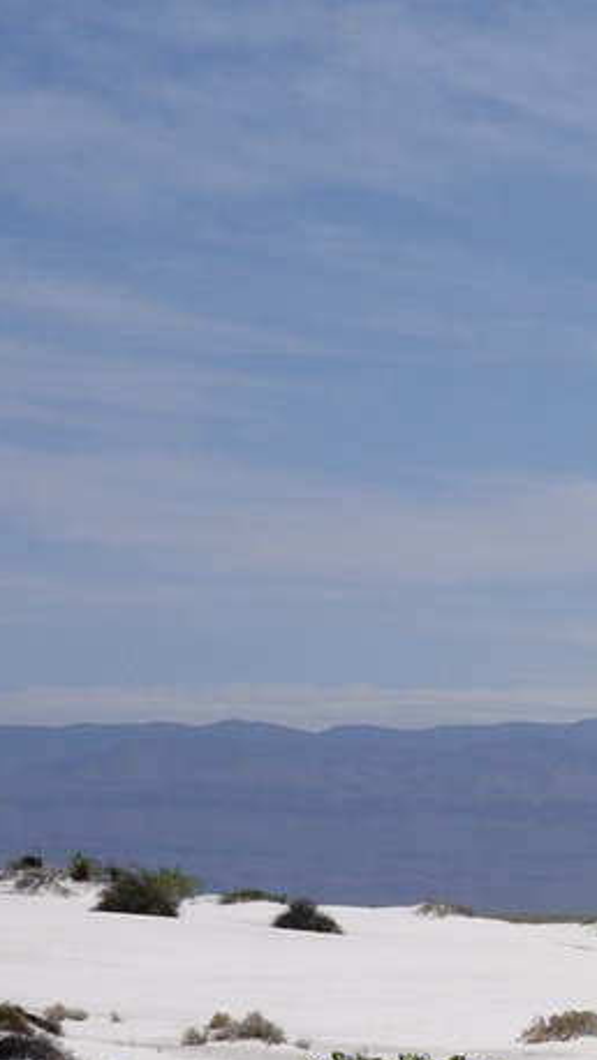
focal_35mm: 160
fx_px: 4498
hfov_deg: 6.6
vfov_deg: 12.9
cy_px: 1449
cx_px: 2009
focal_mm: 35
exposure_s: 1/100
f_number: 22
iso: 64
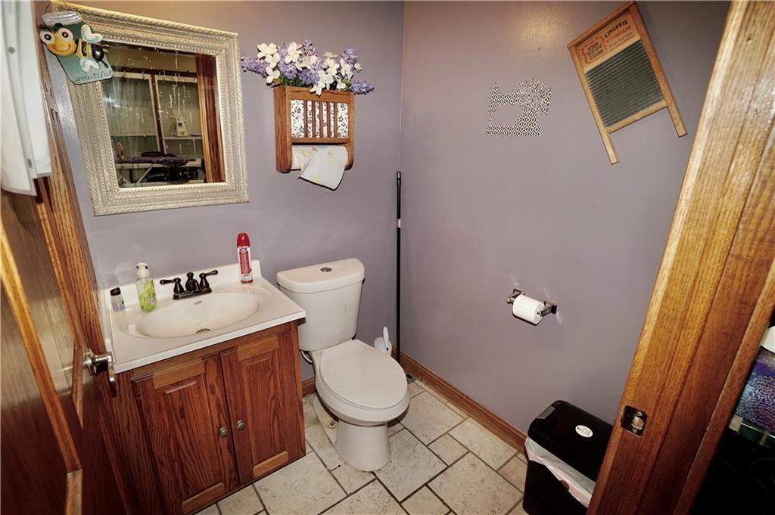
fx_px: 323
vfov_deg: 77.2
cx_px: 388
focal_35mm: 15
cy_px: 258
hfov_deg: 100.4
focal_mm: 10
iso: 400
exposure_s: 1/60
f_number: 4
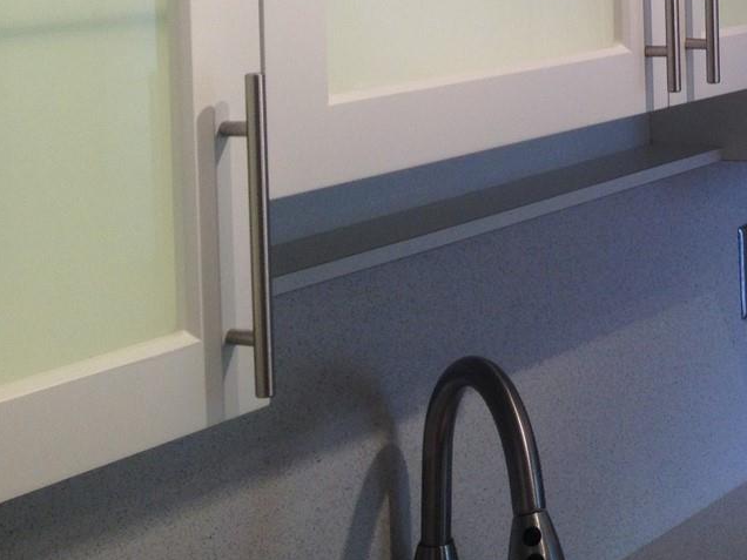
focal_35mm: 88
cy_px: -122
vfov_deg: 16.1
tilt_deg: -3.5
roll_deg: +3.0
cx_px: 897
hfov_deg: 20.8
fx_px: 1899
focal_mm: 4.28
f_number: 2.4
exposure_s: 1/33
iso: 50
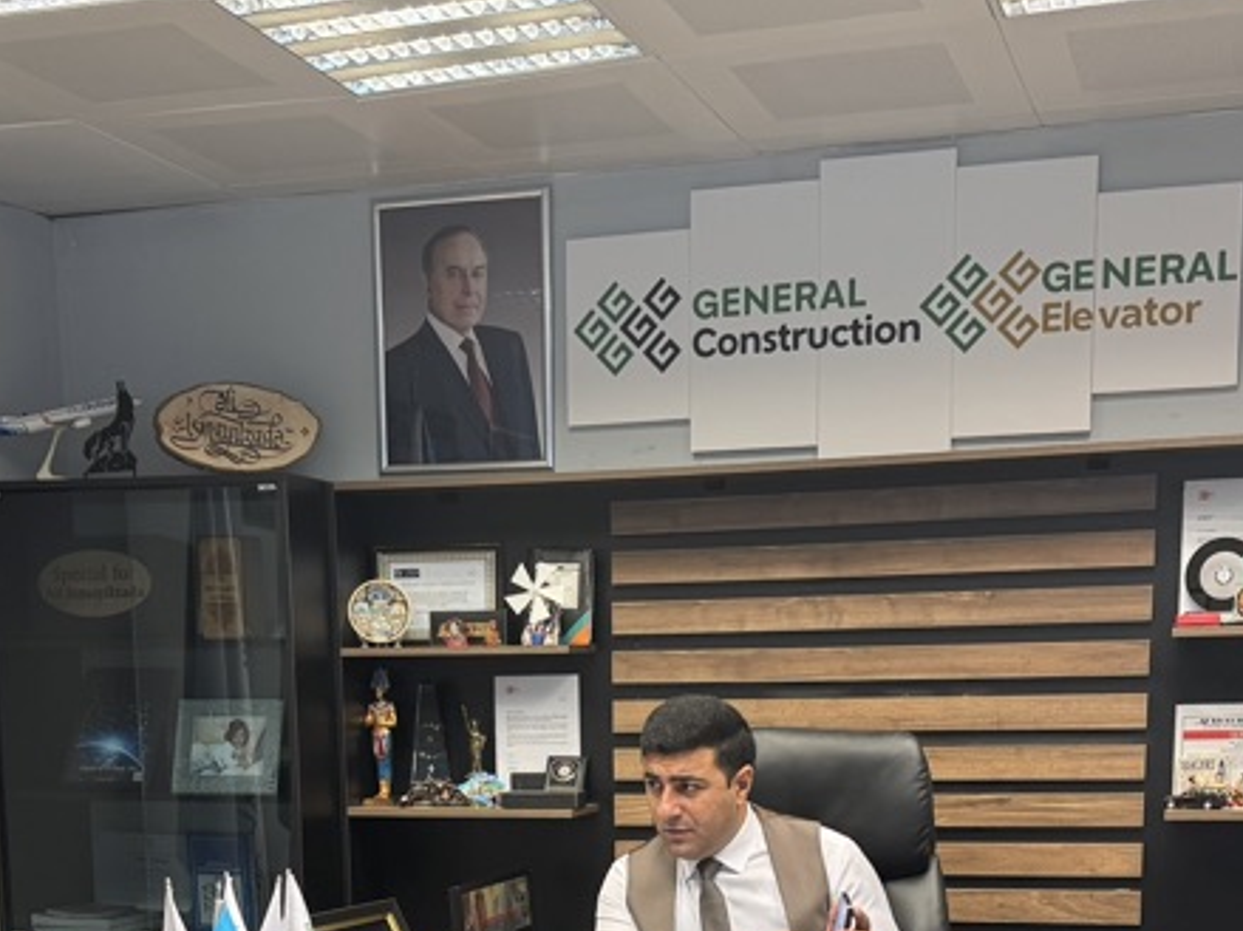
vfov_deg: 24.4
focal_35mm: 56
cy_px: 1016
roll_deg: +1.3
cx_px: 578
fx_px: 2010
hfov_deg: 34.3
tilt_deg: -9.7
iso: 125
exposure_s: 1/50
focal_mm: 6.76
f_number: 1.78
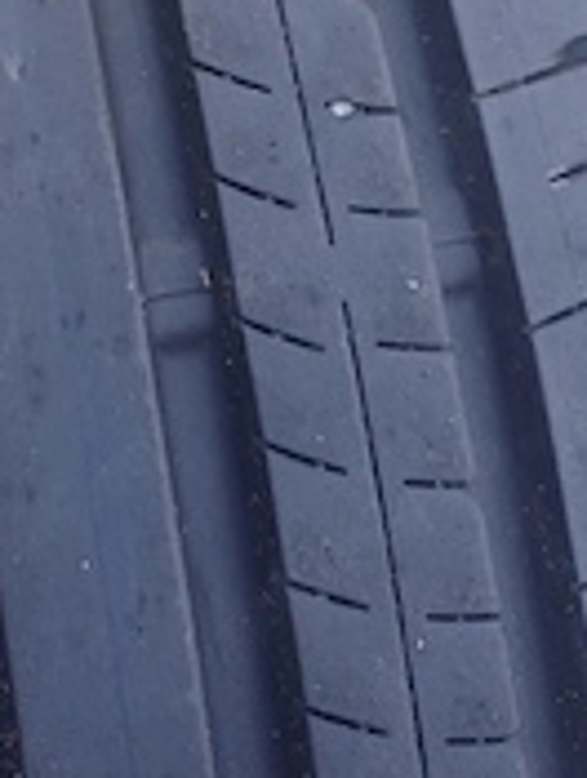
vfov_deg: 29.9
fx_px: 1284
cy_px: -98
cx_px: 102
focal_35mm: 57
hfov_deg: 25.2
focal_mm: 4.65
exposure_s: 1/50
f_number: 1.8
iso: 50
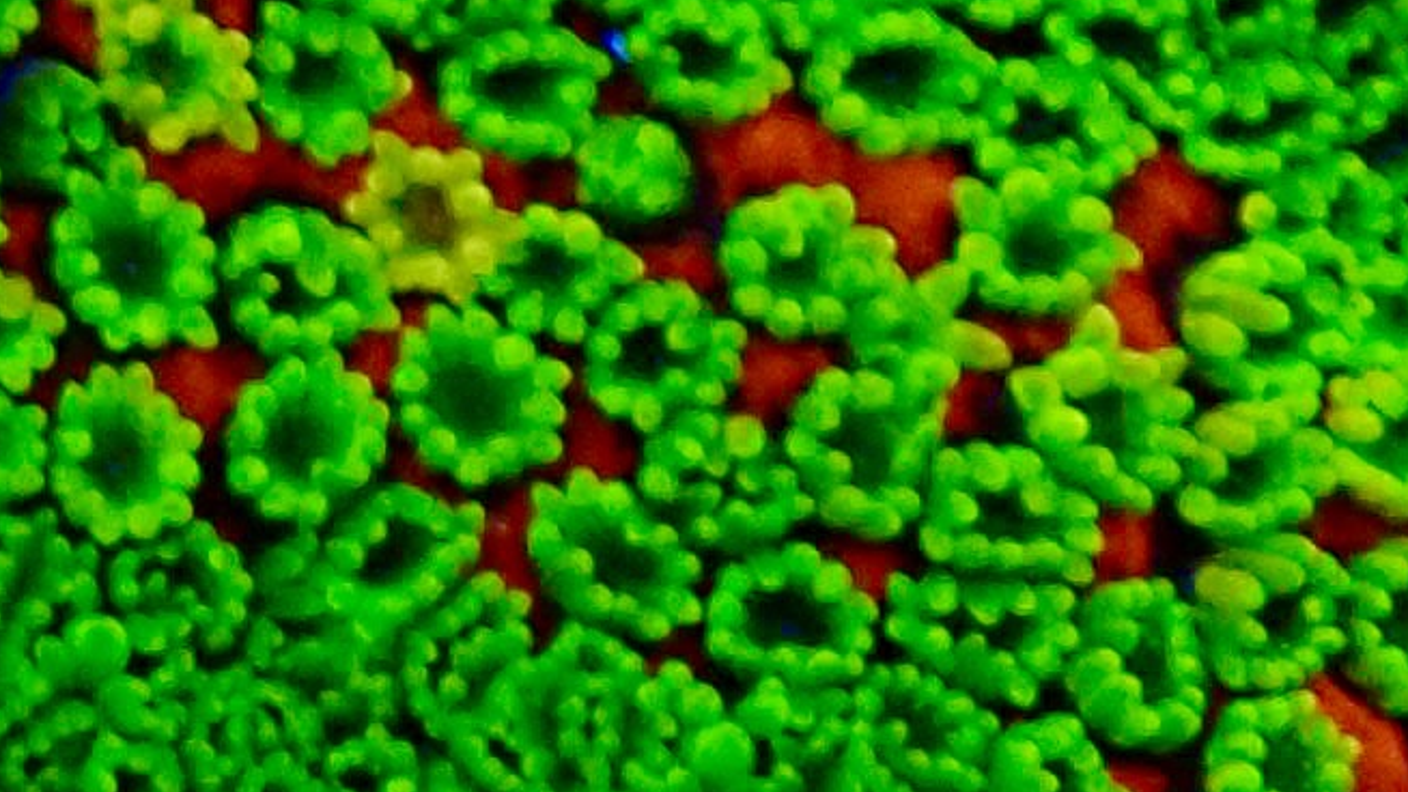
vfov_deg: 3.8
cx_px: -2009
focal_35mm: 313
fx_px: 11687
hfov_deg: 6.5
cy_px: -1610
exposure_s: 1/80
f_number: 3.1
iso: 200
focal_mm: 8.4
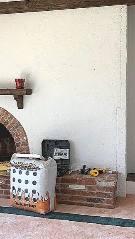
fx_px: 356
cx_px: 38
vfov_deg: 37.2
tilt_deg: -6.2
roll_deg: +0.9
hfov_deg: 21.3
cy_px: 113
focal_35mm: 56
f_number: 1.8
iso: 64
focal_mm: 3
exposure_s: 1/120
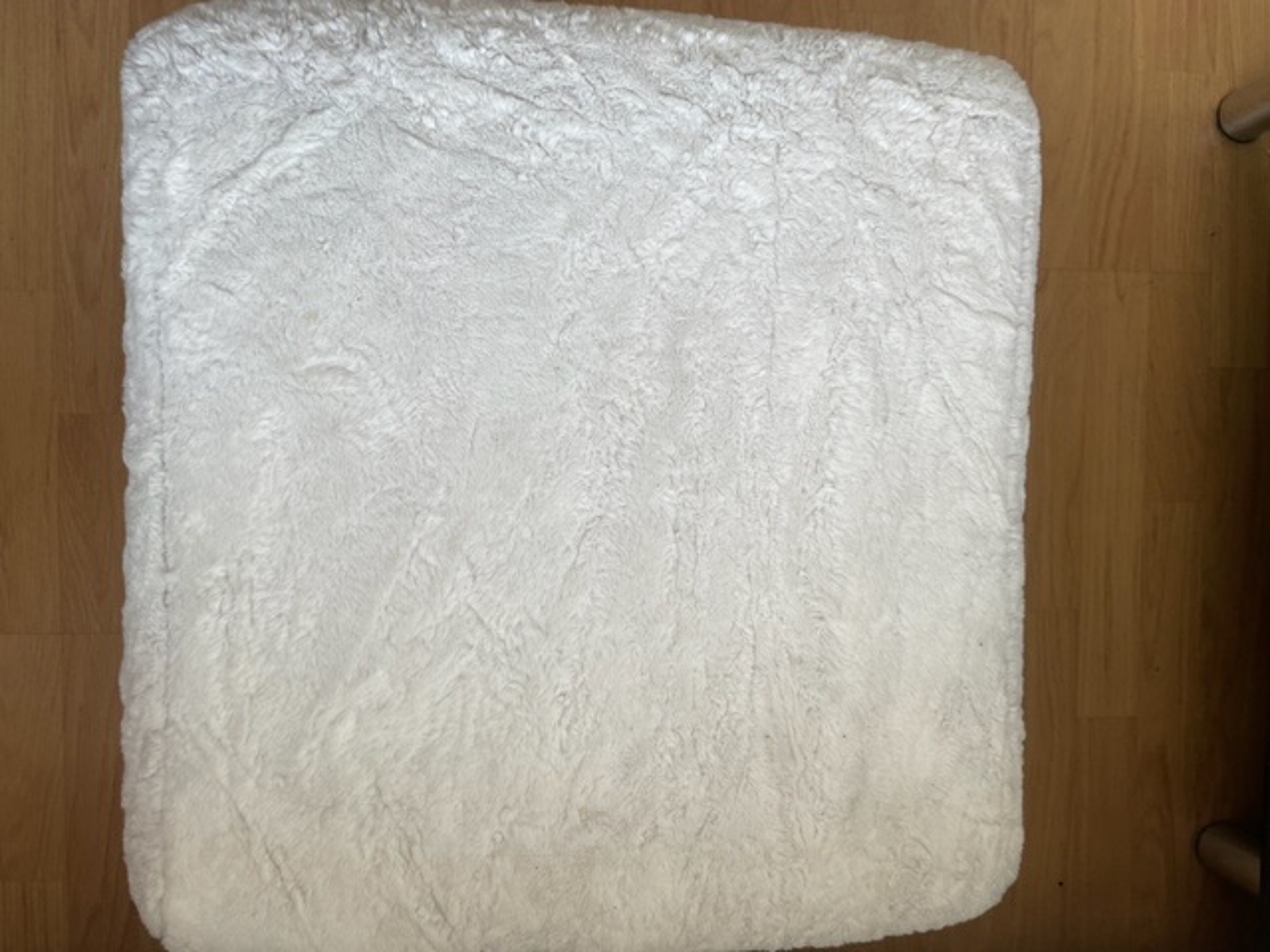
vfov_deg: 53.1
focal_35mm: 26
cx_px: 635
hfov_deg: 67.3
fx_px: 954
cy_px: 476
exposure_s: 1/131
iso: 32
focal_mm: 4.2
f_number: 1.6
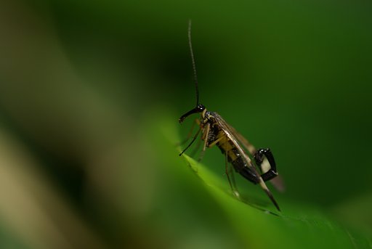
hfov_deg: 7.6
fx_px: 2794
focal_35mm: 270
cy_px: 124
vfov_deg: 5.1
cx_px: 186
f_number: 3.5
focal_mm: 180
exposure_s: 1/60
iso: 100
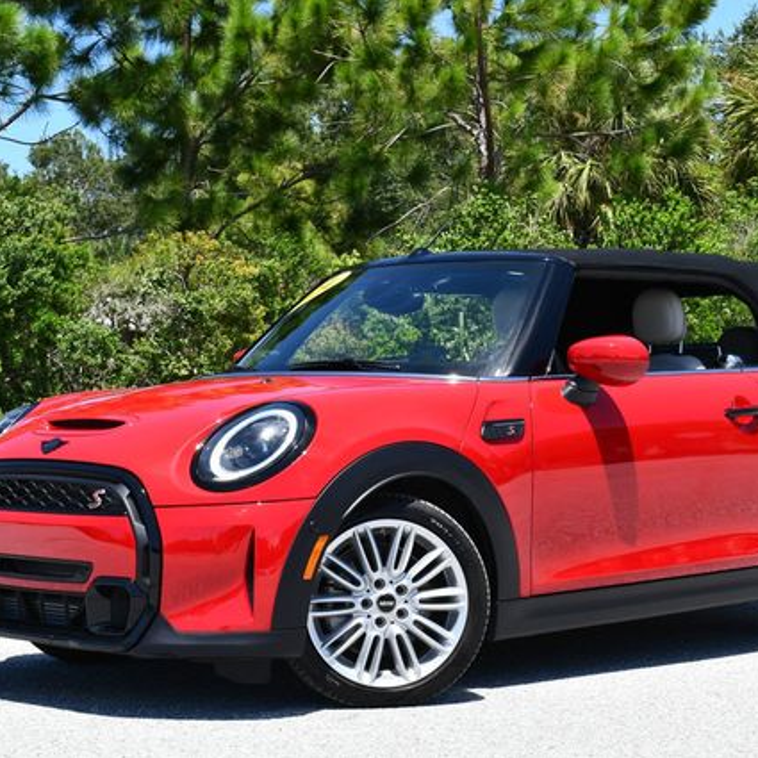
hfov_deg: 21.1
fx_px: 2031
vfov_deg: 21.1
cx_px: 424
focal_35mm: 82
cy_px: 380
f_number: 8
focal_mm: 32
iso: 160
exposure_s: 1/250
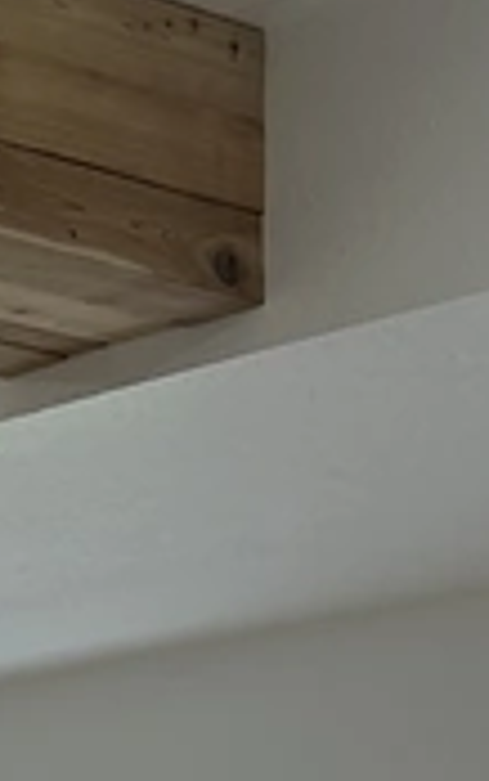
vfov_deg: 10.8
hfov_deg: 6.4
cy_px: 1607
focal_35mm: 175
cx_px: -1305
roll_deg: +0.5
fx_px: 3725
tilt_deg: -2.4
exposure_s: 1/120
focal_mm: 6.86
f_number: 1.78
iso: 64
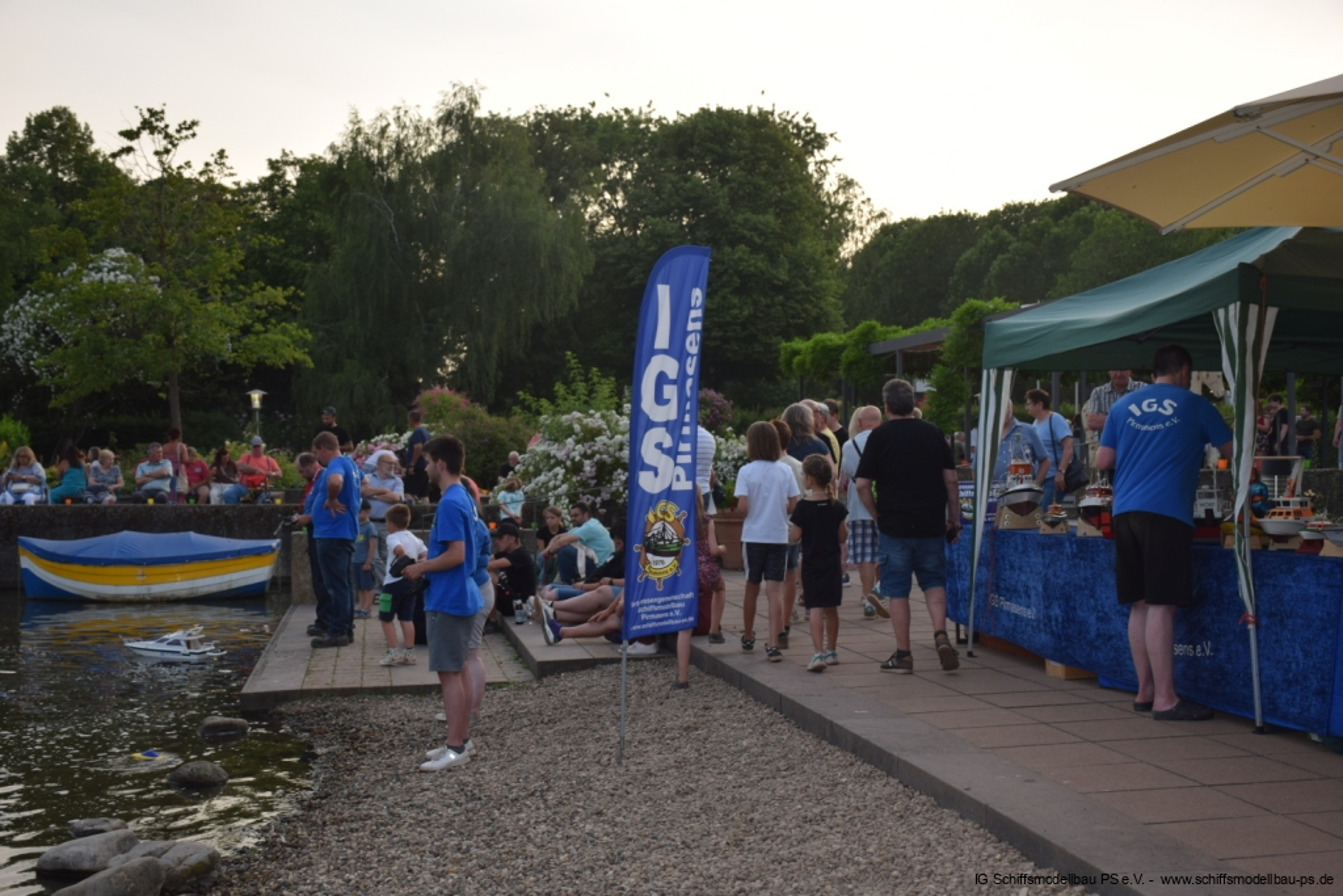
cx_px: 672
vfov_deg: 29.9
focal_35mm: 45
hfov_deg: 43.6
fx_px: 1679
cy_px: 448
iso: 100
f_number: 5.6
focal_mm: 30
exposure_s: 1/125
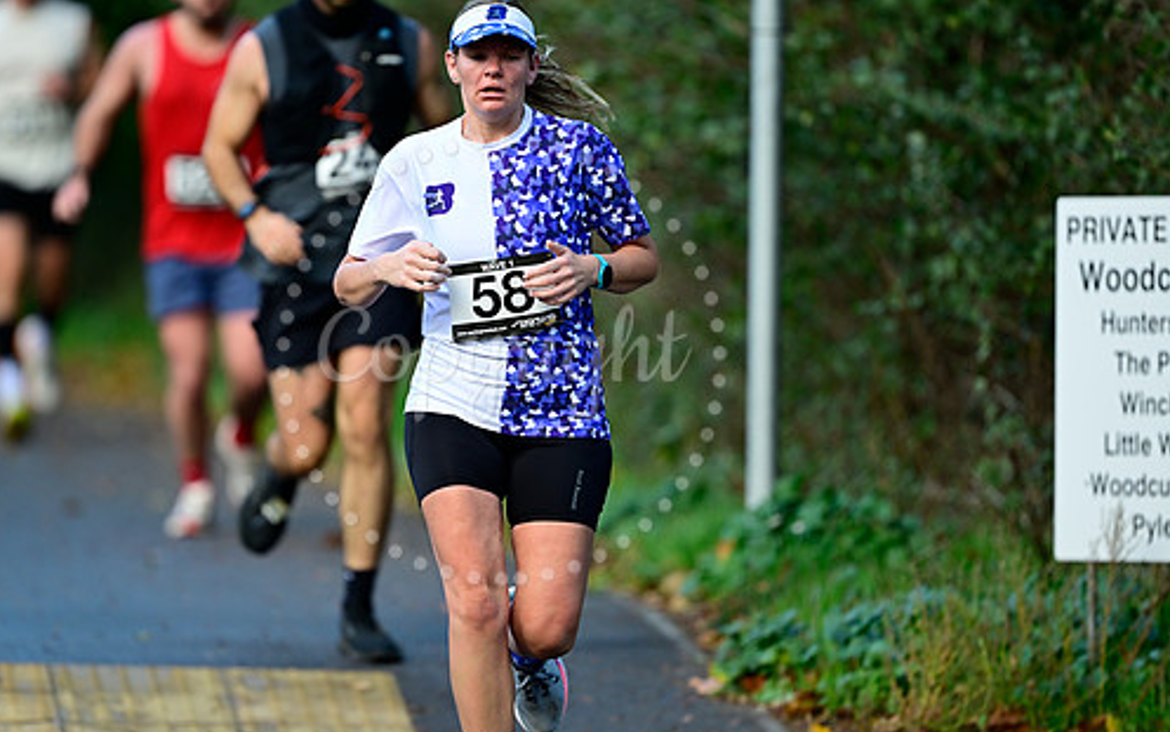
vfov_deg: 2.8
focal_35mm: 476
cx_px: 501
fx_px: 15183
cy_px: 357
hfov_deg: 4.4
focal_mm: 400
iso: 800
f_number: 2.8
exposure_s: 1/1000
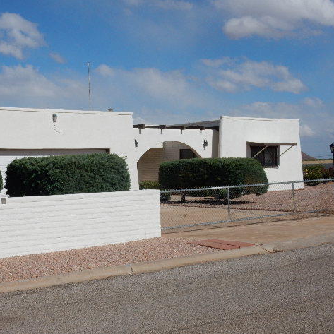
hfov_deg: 28.1
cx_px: 145
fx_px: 666
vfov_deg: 28.2
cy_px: 169
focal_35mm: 61
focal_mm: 9
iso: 125
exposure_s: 1/2000
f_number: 5.6
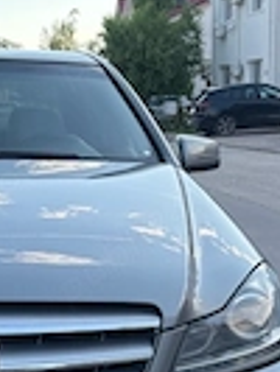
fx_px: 840
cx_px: -14
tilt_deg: -10.8
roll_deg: +1.3
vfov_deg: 24.8
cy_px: 269
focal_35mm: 78
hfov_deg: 18.3
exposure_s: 1/701
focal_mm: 5.96
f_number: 1.6
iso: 64
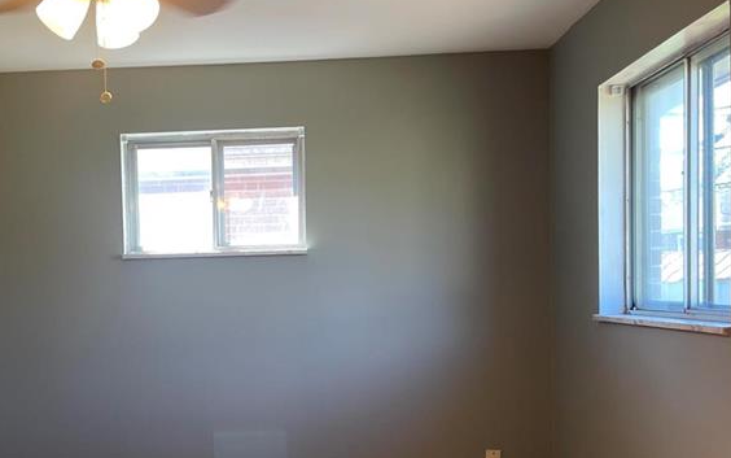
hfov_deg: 39.4
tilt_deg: -1.9
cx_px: 203
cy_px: 337
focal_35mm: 50
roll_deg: +1.4
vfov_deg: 25.6
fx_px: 997
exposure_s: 1/120
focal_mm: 5.1
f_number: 1.6
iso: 125
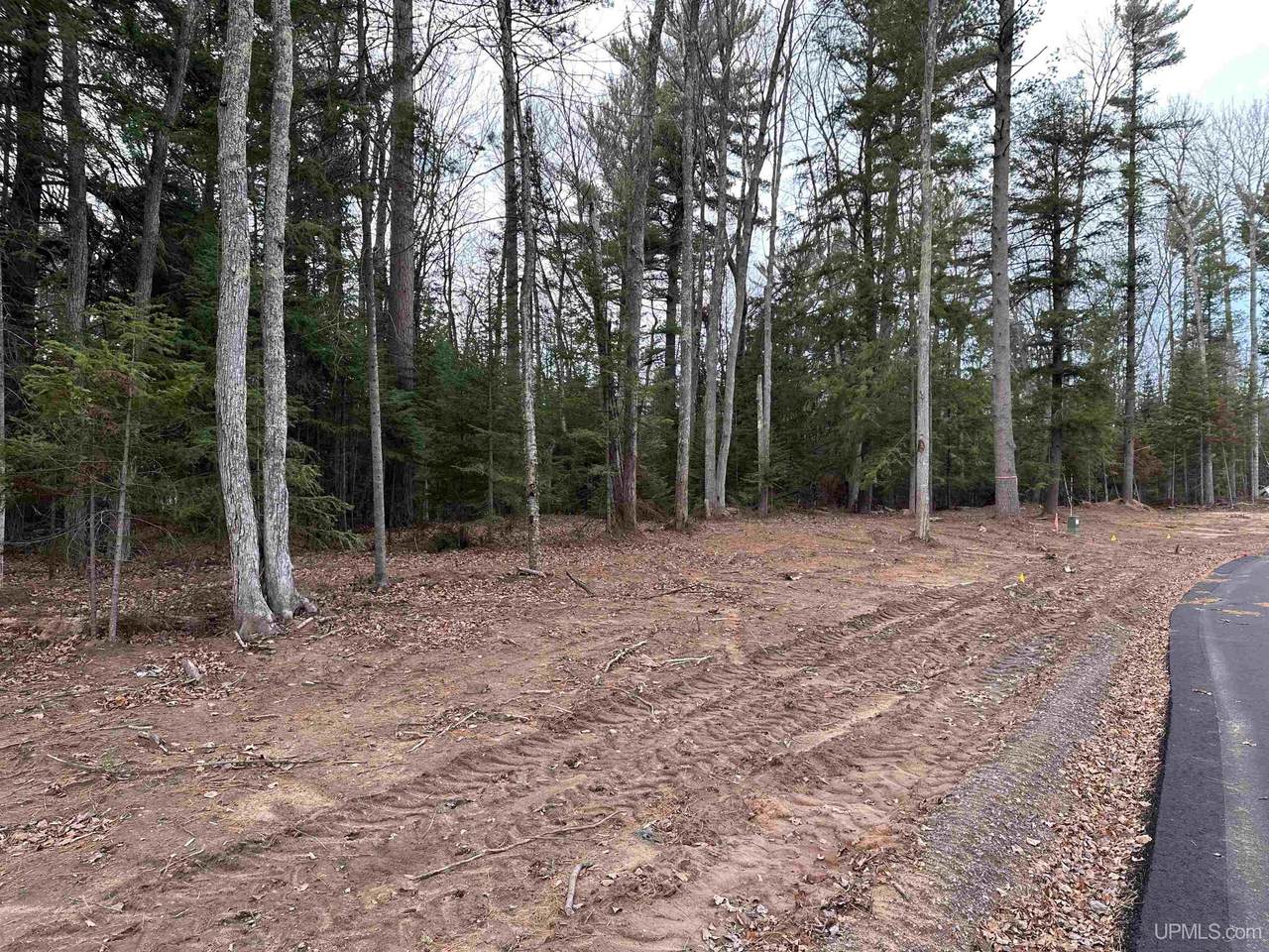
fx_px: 880
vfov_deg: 56.8
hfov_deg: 71.6
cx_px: 634
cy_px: 476
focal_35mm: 24
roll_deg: +0.9
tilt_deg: -0.9
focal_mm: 6.86
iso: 80
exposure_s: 1/203
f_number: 1.78
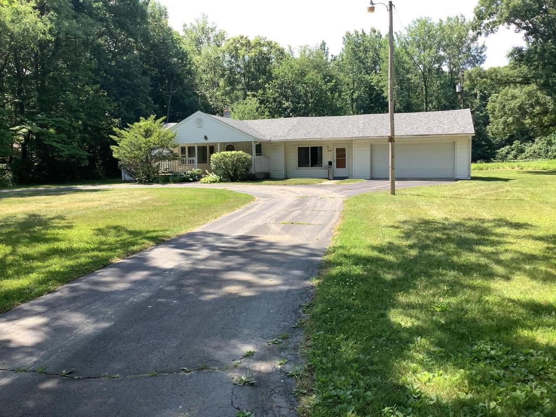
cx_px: 278
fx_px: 498
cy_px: 208
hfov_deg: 58.4
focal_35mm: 31
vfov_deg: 45.4
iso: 25
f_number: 2.4
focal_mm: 3.3
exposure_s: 1/357
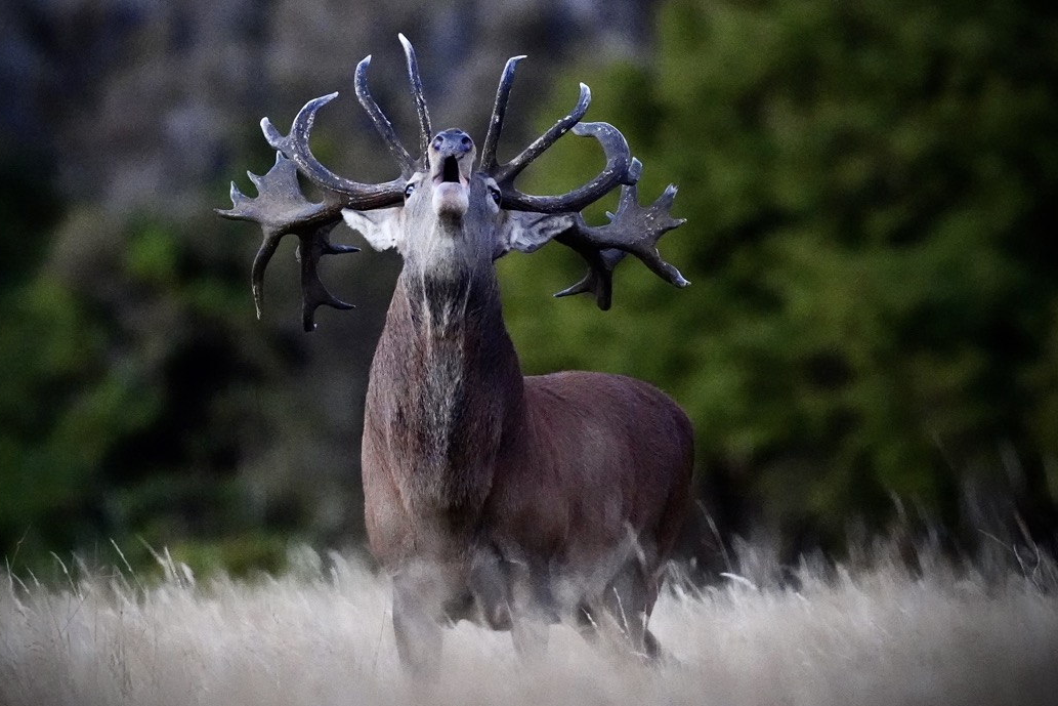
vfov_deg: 2.1
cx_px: 501
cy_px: 320
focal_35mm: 653
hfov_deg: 3.2
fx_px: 19192
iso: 20000
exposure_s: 1/500
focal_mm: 562
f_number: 5.6
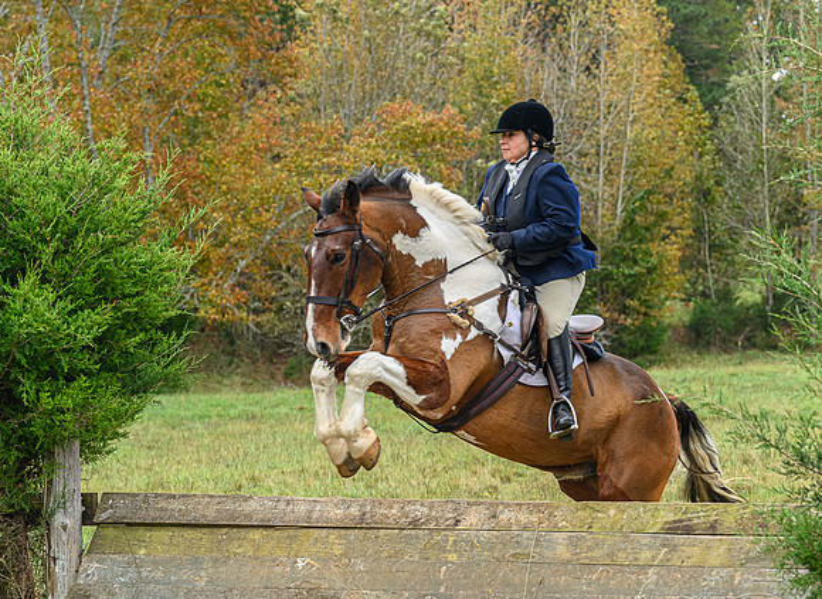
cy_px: 329
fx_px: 2898
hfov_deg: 16.1
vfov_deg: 11.8
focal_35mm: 123
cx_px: 444
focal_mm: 80
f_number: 3.5
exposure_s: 1/800
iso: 1000
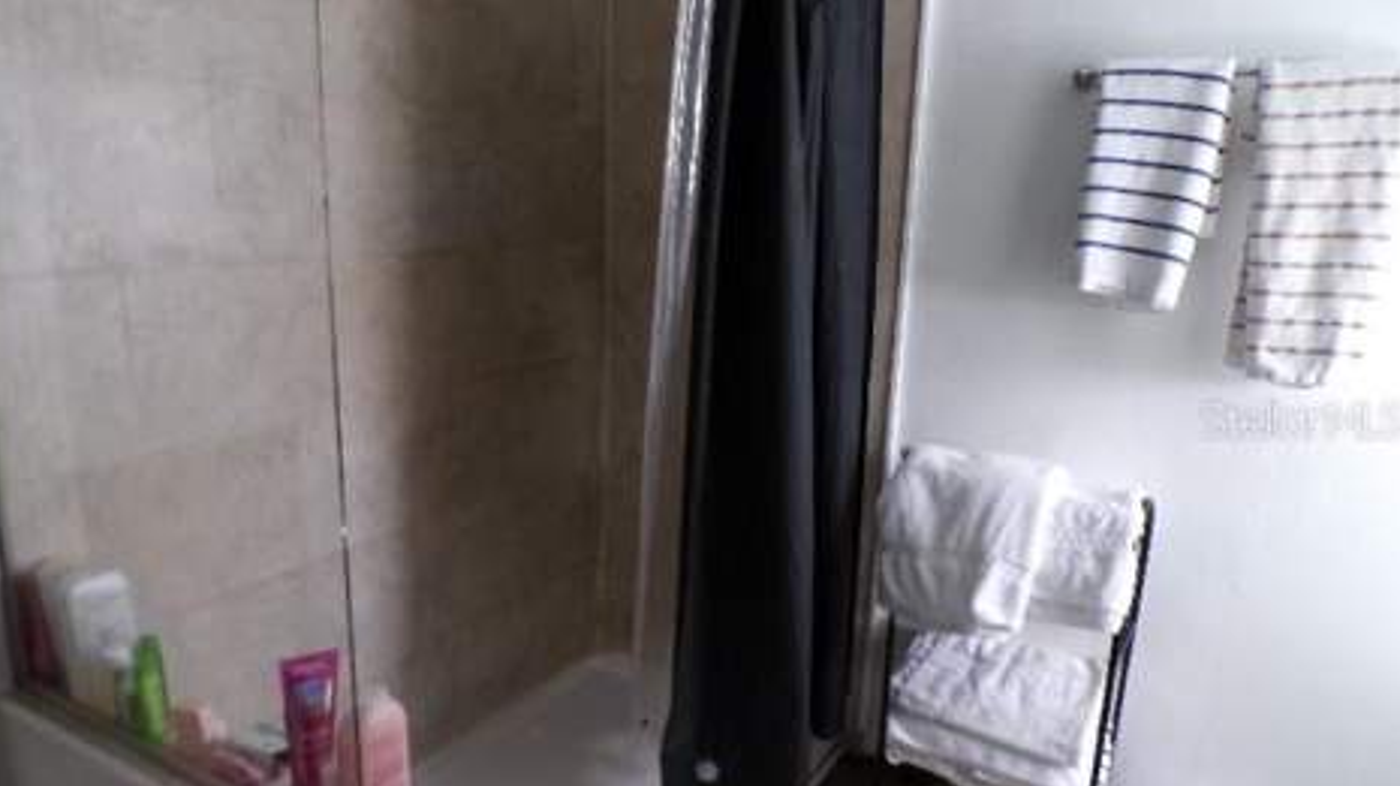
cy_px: 419
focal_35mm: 27
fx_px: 1002
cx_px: 692
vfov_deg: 42.8
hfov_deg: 69.9
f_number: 3
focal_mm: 4.3
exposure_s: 1/17
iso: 238
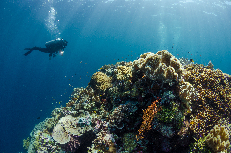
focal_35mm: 15
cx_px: 116
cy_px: 76
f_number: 7.1
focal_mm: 10
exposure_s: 1/250
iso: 200
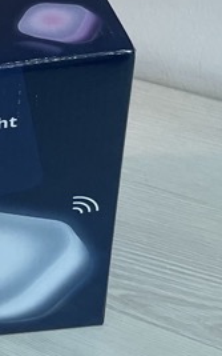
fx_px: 1200
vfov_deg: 16.6
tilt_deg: -35.8
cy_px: 41
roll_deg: +15.4
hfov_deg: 8.7
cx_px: -457
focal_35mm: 124
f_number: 1.6
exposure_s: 1/119
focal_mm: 4.2
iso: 100
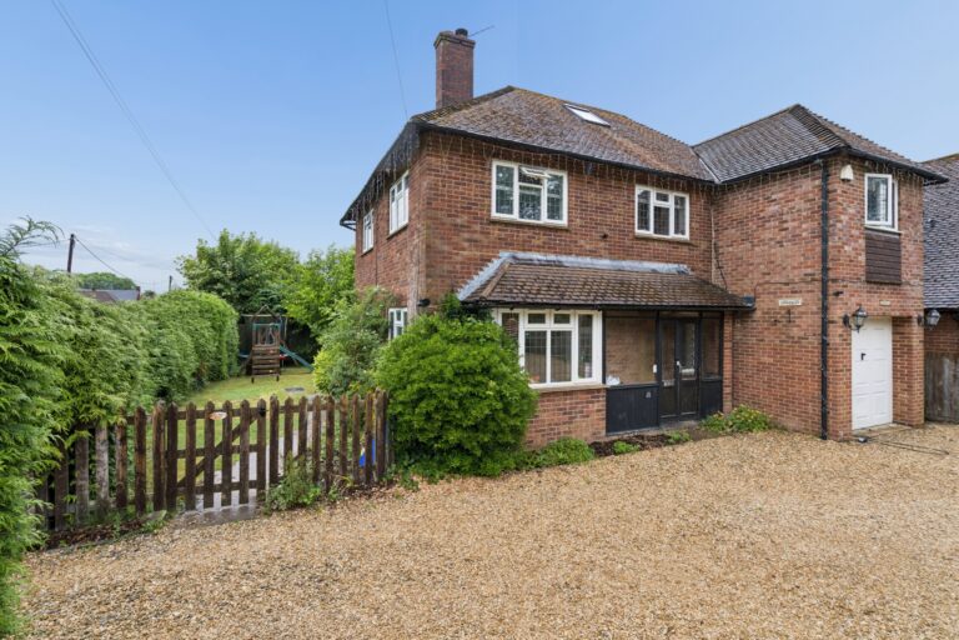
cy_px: 320
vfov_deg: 73.7
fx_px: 426
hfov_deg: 96.7
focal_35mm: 16
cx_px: 480
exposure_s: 1/250
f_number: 5.6
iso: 320
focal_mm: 16
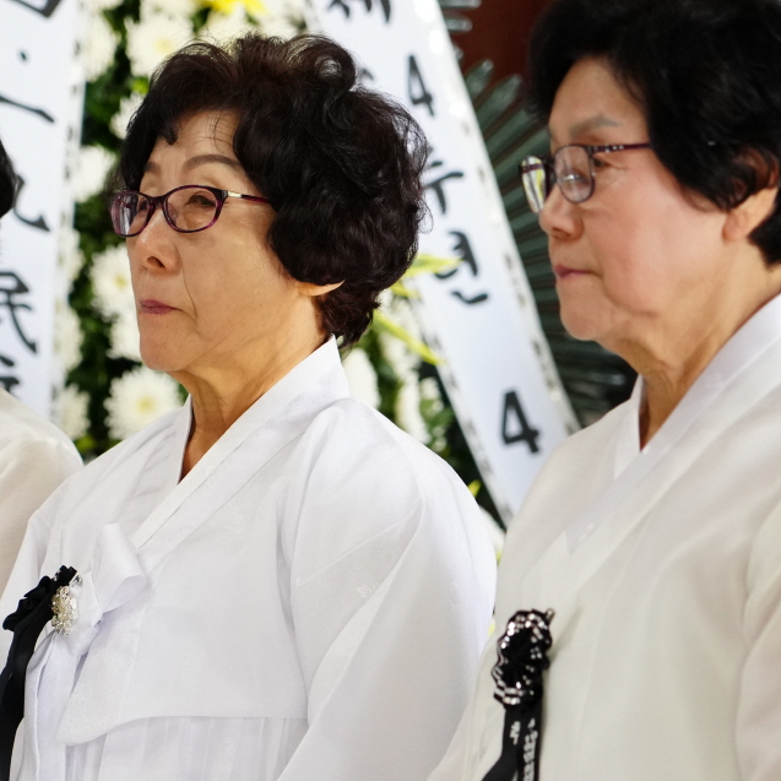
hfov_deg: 6.9
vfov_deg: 6.9
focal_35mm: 252
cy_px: 646
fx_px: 6432
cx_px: 140
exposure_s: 1/125
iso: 2000
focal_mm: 105
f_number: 4
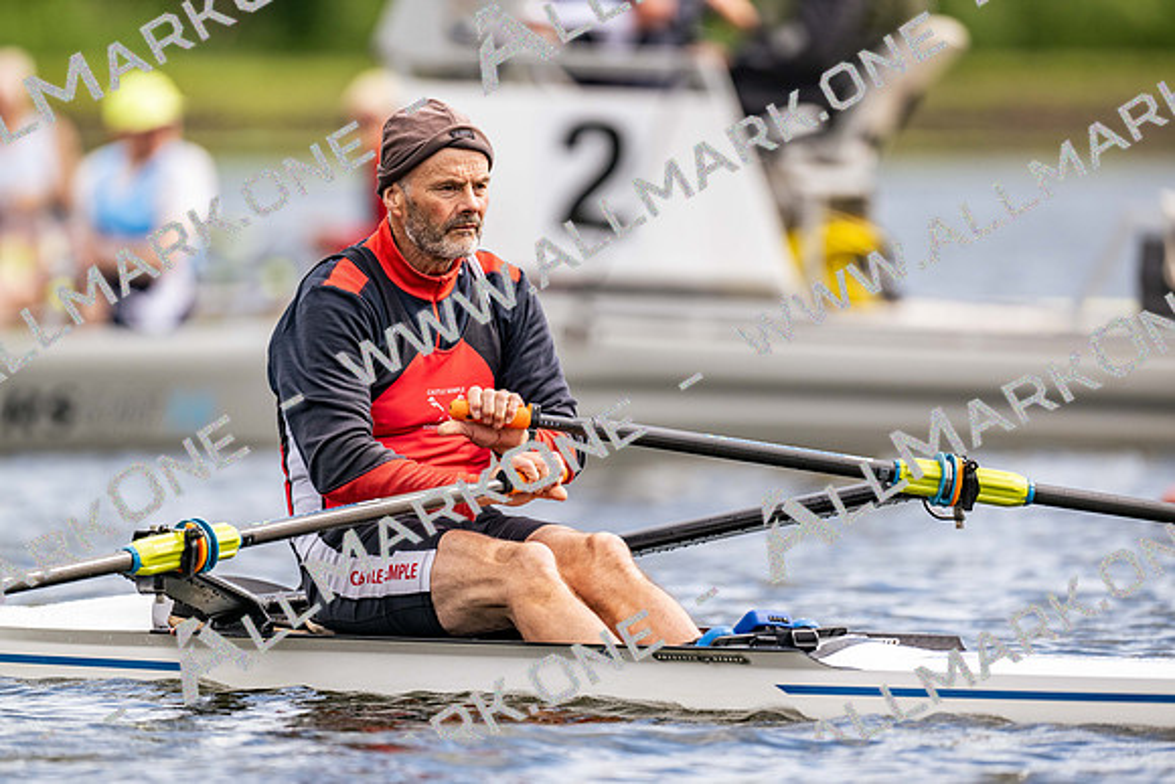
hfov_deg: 3.4
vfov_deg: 2.3
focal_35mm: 600
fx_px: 19587
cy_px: 392
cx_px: 588
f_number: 4
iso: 280
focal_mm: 600
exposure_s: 1/2500
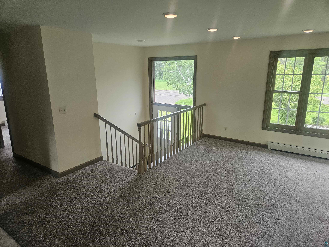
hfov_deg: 73.9
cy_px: 124
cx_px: 164
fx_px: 219
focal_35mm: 23
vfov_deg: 58.9
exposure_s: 1/170
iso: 320
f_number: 1.8
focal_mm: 5.4
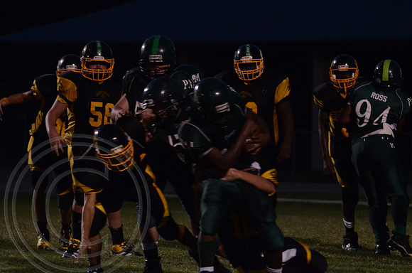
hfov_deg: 6.9
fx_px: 3426
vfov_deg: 4.6
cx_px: 206
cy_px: 136
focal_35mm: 300
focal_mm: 200
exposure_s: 1/250
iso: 3200
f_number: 5.6
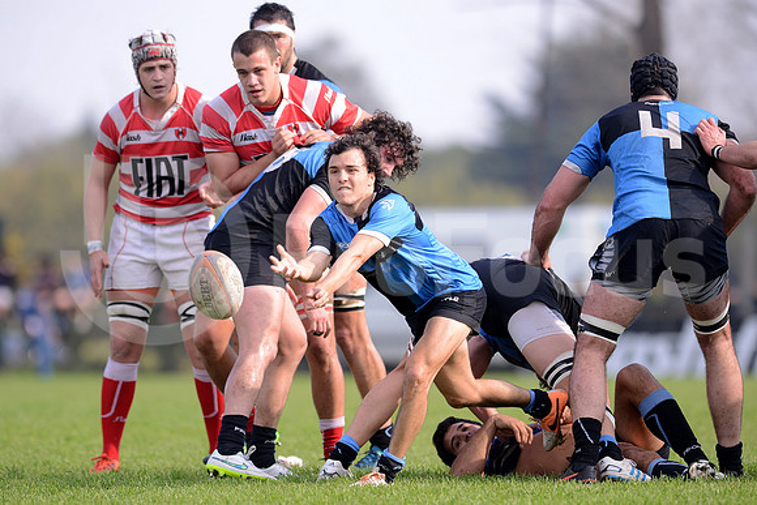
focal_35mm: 420
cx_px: 378
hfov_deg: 4.9
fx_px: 8833
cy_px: 252
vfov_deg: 3.3
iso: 560
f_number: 4
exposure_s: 1/1250
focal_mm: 420
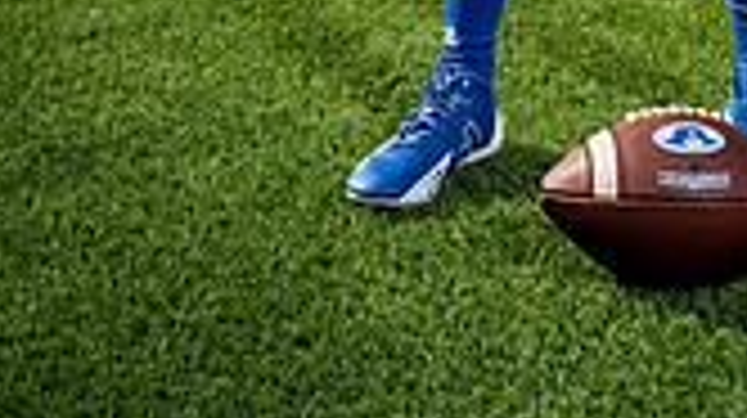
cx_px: 644
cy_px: -539
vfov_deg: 11.6
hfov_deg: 23.7
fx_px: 1741
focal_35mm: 88
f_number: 8
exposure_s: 1/250
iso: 125
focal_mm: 31
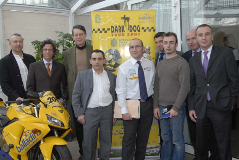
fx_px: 240
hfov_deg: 53.0
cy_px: 80
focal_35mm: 36
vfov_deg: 37.1
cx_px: 120
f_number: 5.6
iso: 400
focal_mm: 24
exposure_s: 1/160
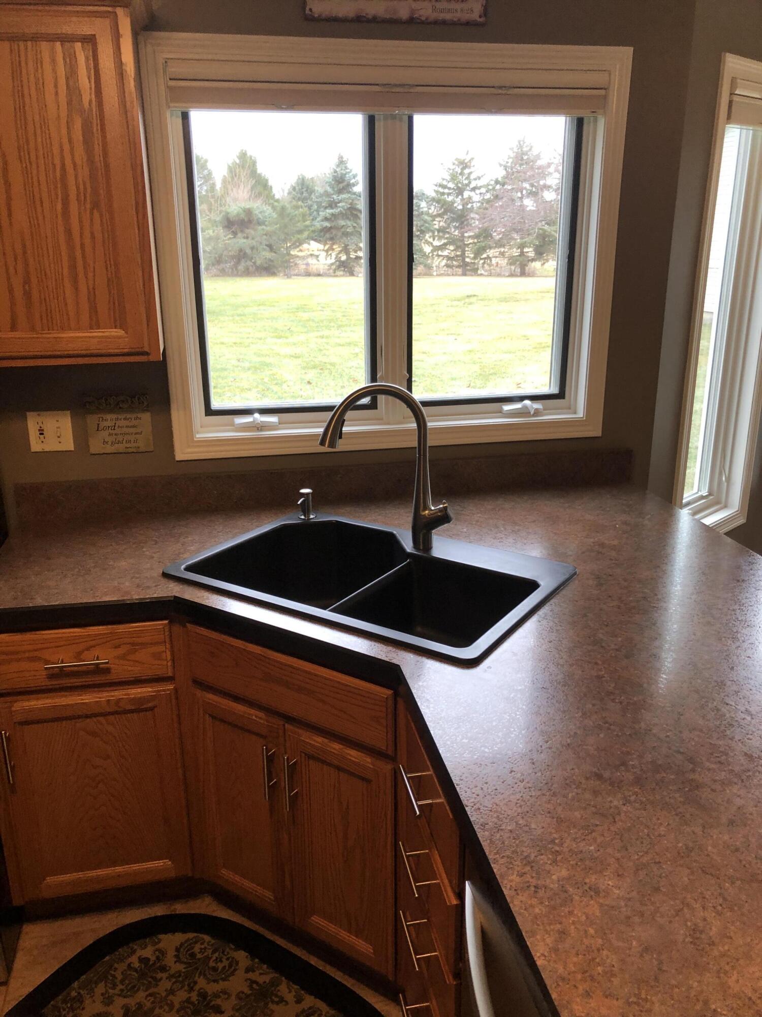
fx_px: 822
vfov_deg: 63.4
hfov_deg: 49.7
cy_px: 508
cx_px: 381
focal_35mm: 28
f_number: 1.8
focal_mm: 3.99
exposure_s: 1/30
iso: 25
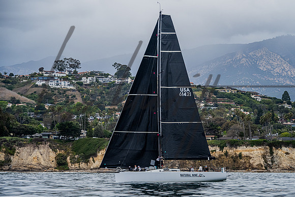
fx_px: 1223
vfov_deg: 9.2
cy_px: 100
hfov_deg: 13.7
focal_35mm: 149
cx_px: 174
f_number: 6.7
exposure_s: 1/2000
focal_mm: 125
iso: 800
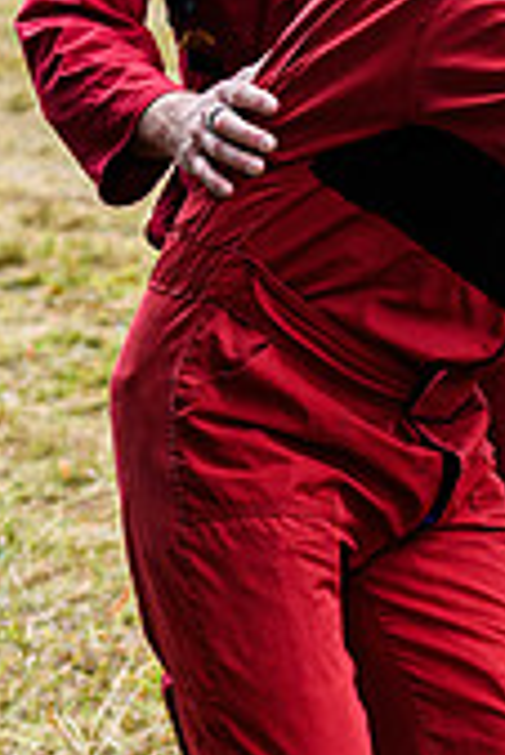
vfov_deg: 4.8
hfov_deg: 3.2
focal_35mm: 432
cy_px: 126
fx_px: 9071
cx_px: 501
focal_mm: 70
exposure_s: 1/1000
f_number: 4.5
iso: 400
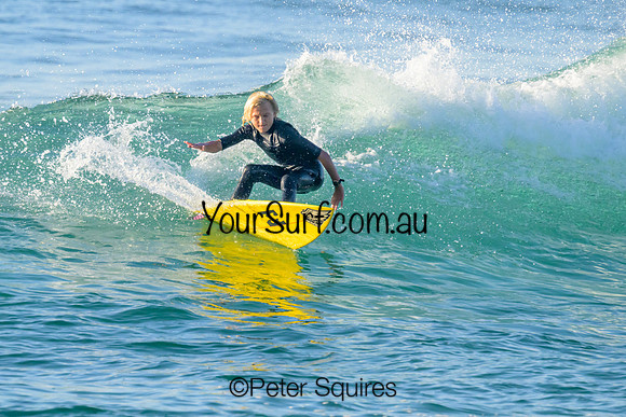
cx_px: 261
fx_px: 15250
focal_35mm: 877
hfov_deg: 2.4
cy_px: 205
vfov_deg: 1.6
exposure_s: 1/2000
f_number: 11
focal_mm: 640
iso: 1400
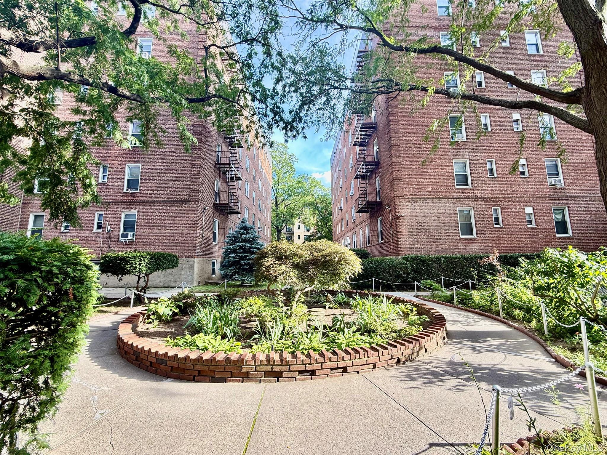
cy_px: 228
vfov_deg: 85.7
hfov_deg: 102.1
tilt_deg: +8.9
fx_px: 245
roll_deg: +0.0
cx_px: 304
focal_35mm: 14
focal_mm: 2.22
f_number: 2.2
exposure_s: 1/140
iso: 50
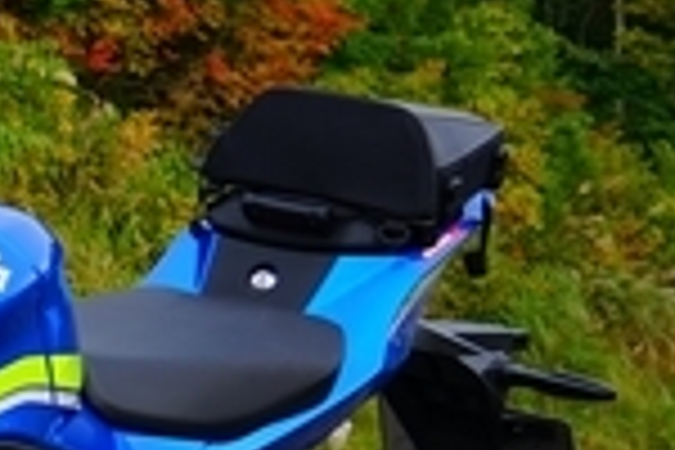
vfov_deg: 10.7
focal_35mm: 128
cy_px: 297
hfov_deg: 12.2
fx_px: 2400
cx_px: -1026
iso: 160
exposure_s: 1/60
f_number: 4
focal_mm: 24
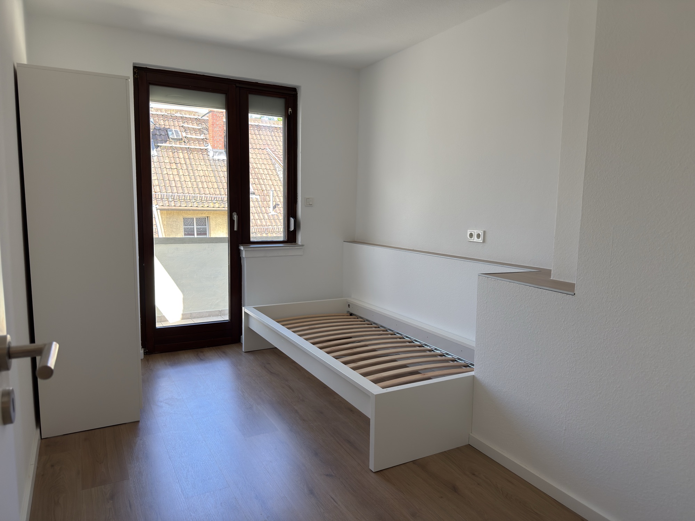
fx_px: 482
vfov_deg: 56.8
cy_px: 260
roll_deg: -1.3
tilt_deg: -7.0
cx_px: 348
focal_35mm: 24
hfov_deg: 71.6
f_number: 1.78
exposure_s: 1/253
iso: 80
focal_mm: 6.76
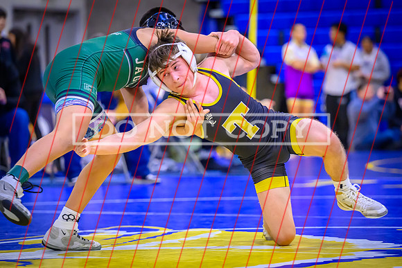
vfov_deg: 8.5
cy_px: 144
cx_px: 231
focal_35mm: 162
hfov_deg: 12.7
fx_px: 1807
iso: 6400
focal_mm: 130
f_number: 2.8
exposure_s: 1/640
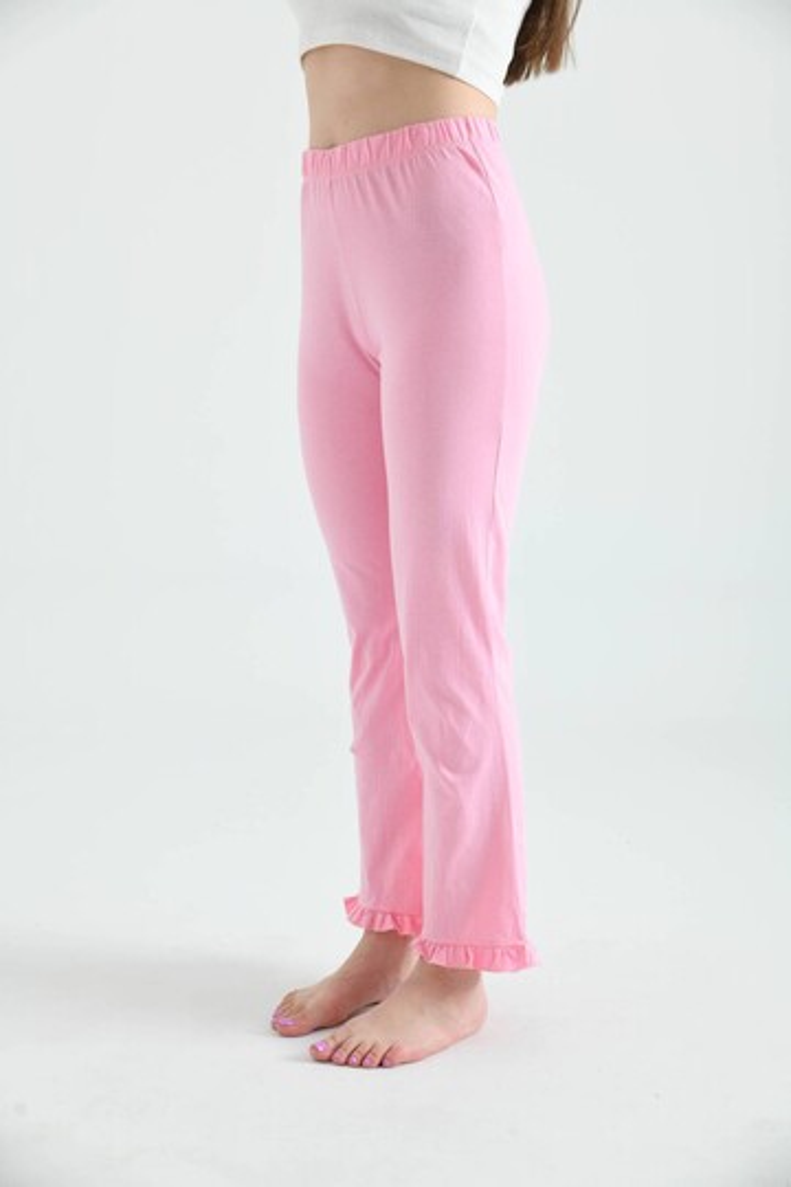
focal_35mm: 56
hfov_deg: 24.2
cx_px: 396
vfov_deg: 35.6
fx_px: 1846
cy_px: 594
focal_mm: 56
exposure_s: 1/125
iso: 100
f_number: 6.3
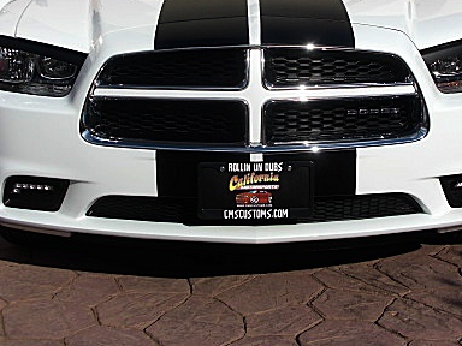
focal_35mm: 60
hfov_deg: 32.2
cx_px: 251
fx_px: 801
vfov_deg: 24.1
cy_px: 80
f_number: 7.9
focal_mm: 6.3
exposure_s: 1/200
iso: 50
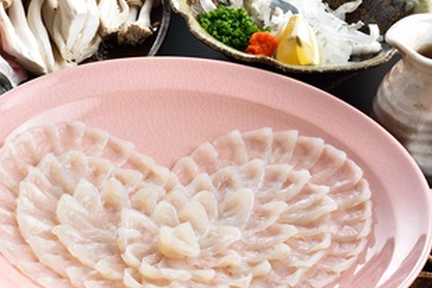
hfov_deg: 10.2
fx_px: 2376
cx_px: -70
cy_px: 14
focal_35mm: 198
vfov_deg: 6.9
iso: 400
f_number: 8
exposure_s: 1/200
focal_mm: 85
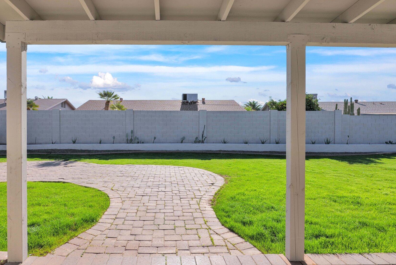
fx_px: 220
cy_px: 129
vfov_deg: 62.0
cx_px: 169
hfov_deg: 83.4
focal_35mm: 20
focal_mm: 16
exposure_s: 1/640
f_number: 9
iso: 500
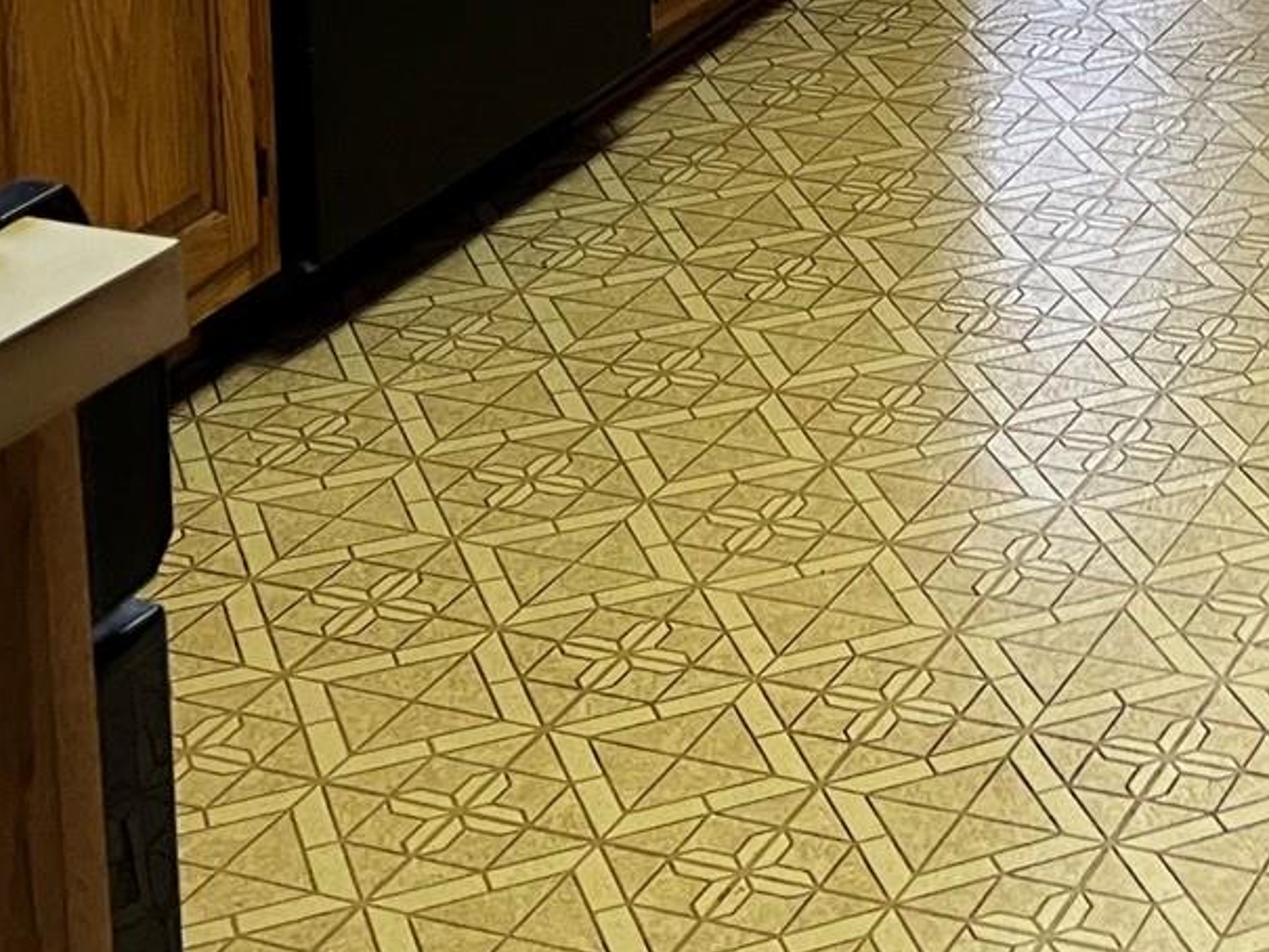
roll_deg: -1.1
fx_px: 3227
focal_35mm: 88
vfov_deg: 15.4
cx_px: 1389
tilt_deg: -11.1
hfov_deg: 21.2
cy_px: -503
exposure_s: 1/60
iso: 250
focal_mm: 5.7
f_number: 1.5
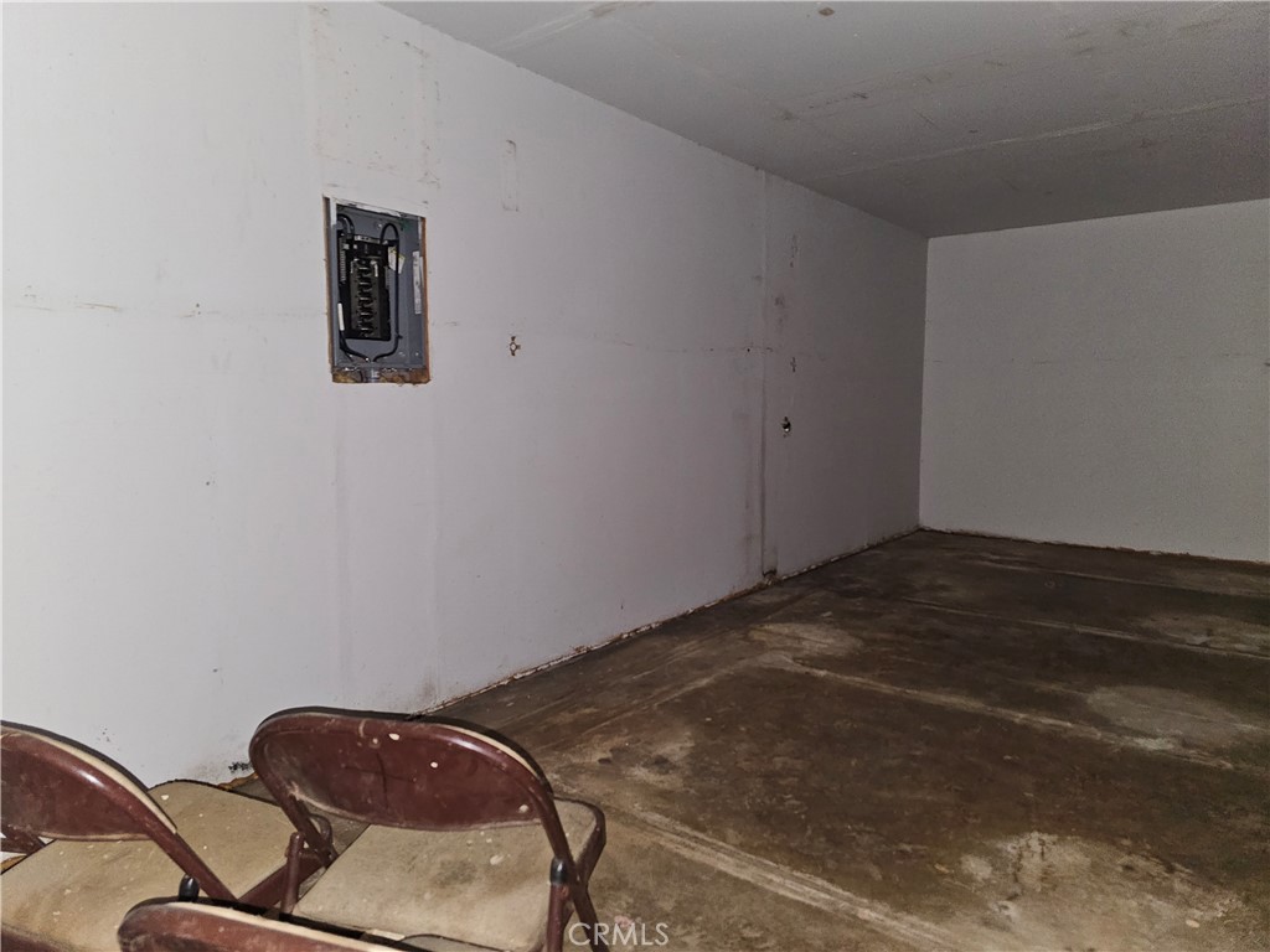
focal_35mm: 23
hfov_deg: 73.9
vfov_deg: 58.9
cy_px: 476
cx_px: 635
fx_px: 844
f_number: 1.7
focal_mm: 6.3
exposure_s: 1/9.99
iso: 250
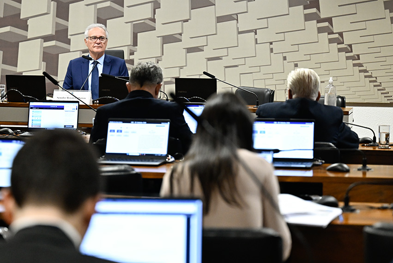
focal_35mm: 119
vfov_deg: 11.5
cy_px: 132
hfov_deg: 17.2
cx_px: 195
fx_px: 1299
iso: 3200
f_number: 2.8
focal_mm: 79
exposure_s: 1/400
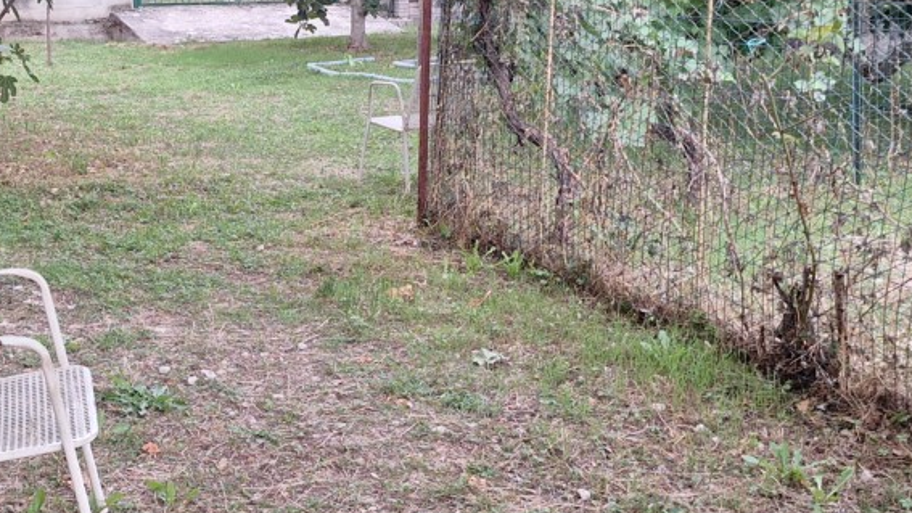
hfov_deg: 38.7
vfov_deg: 22.6
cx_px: 299
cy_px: 177
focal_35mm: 53
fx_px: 1282
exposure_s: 1/50
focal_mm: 5.54
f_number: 1.8
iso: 100
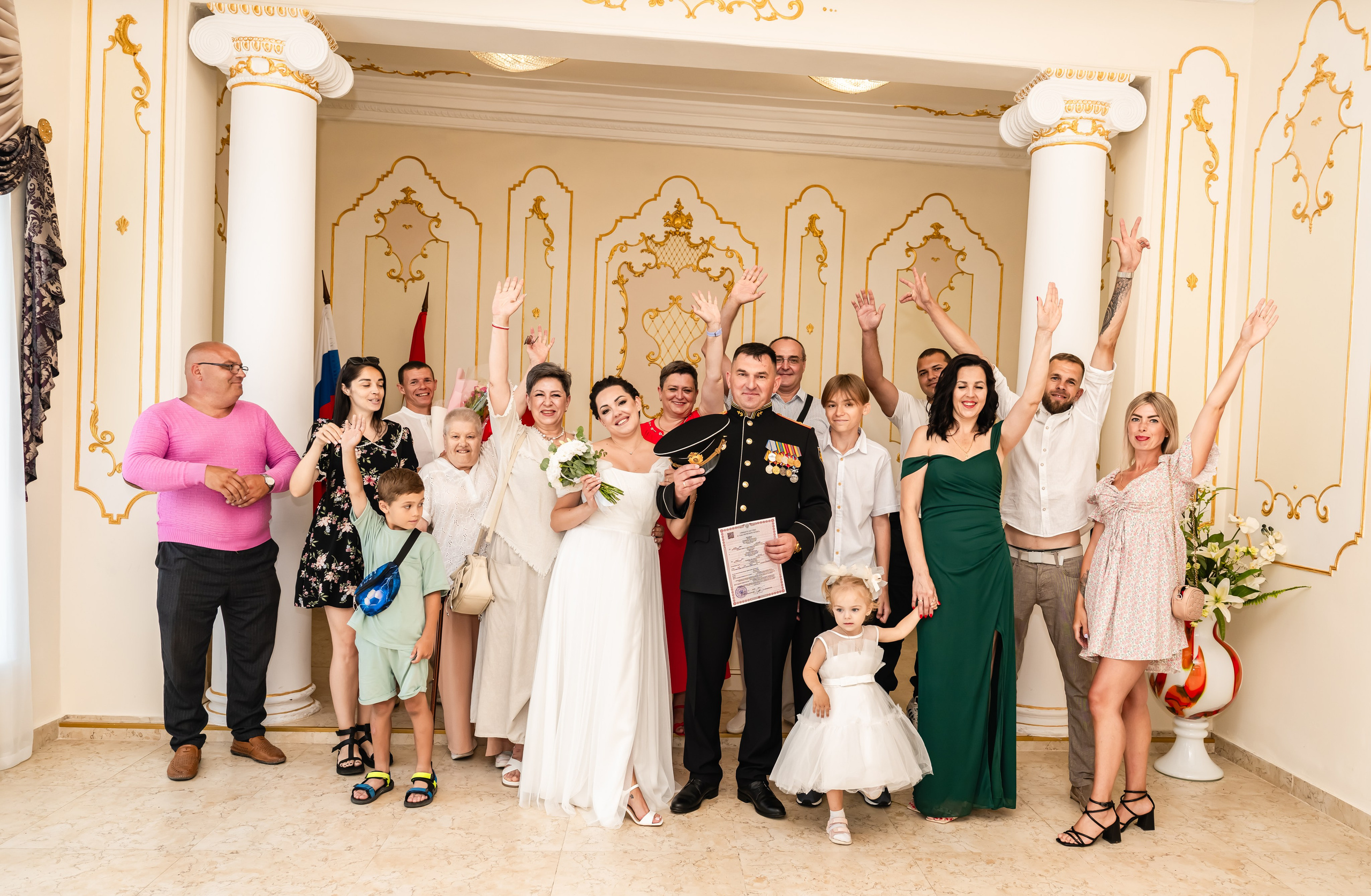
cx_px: 753
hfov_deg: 67.4
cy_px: 483
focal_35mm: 27
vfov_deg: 47.2
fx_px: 1025
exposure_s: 1/250
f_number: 3.5
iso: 500
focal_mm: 24.5
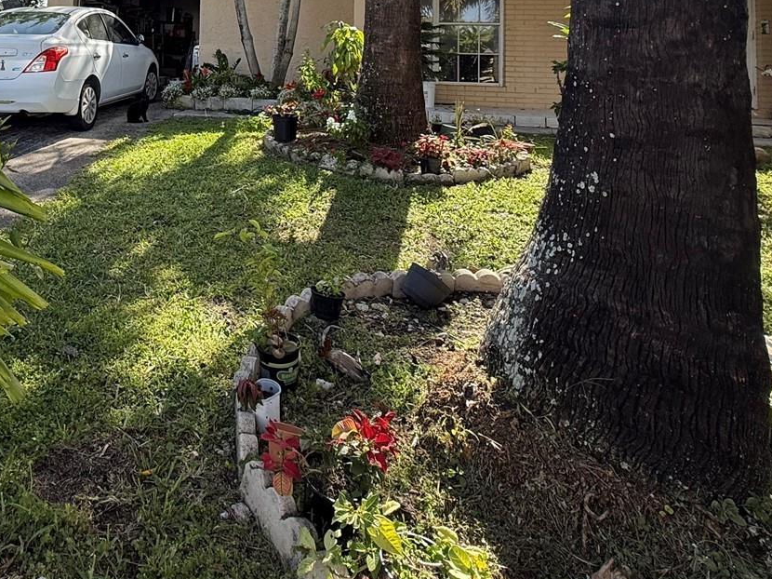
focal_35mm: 27
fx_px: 602
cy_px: 42
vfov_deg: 45.7
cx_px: 153
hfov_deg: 60.0
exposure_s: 1/465
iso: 64
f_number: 2.2
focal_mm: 2.22
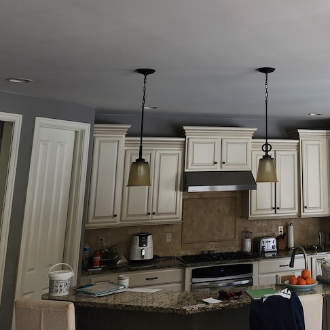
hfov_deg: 35.1
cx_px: 285
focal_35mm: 46
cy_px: 72
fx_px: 496
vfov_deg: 35.7
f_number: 1.8
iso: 40
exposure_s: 1/180
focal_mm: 6.4
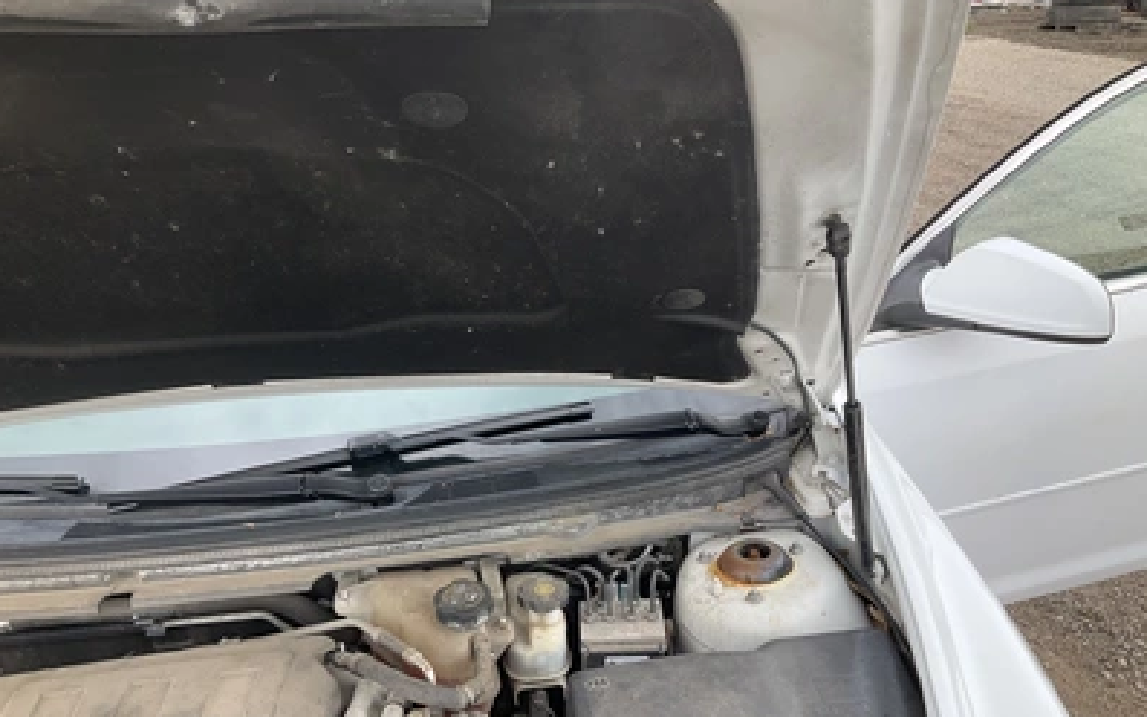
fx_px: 969
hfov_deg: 61.2
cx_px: 572
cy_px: 419
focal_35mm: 31
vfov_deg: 40.5
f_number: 1.8
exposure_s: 1/299
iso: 25
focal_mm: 3
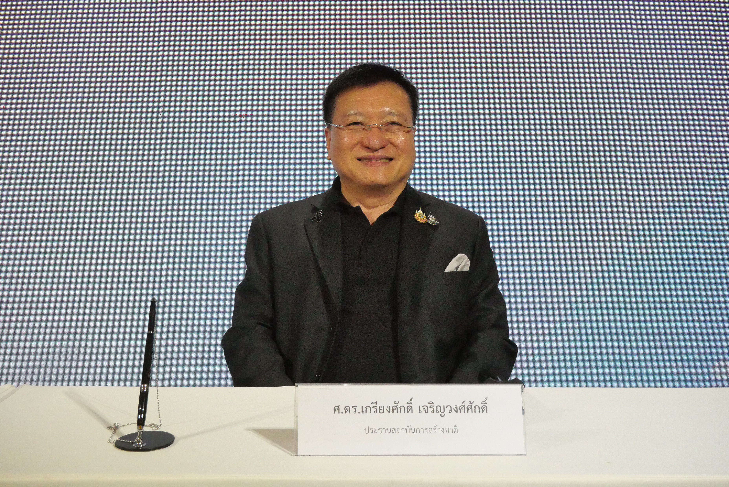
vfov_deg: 29.9
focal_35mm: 45
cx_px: 364
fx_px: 912
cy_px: 244
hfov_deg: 43.6
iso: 6400
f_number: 5.6
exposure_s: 1/800
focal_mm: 22
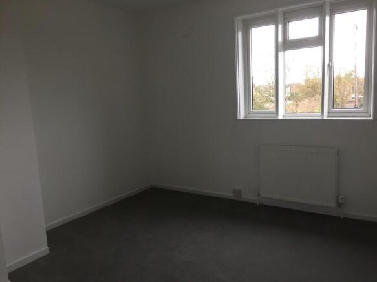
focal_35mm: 29
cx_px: 188
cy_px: 141
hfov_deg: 61.7
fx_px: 316
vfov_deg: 48.2
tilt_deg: -9.2
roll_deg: +2.5
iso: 100
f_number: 2.2
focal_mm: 4.15
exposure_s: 1/33
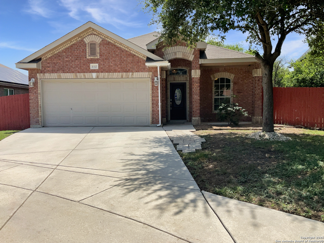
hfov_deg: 61.7
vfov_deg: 48.2
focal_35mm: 29
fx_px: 271
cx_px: 162
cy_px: 122
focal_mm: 3
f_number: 1.8
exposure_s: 1/950
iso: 16
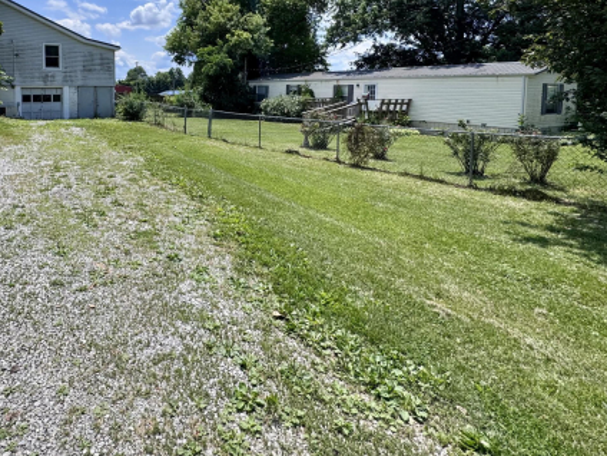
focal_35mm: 22
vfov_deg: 58.0
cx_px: 177
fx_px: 386
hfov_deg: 72.7
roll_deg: -0.5
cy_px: 115
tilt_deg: -4.6
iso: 40
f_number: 2.2
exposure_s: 1/2146
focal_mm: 2.22
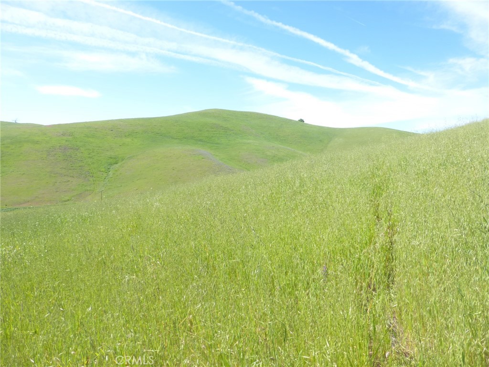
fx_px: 339
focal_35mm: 24
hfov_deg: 71.6
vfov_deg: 56.8
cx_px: 244
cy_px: 184
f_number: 4
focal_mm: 4.3
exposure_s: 1/400
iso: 100
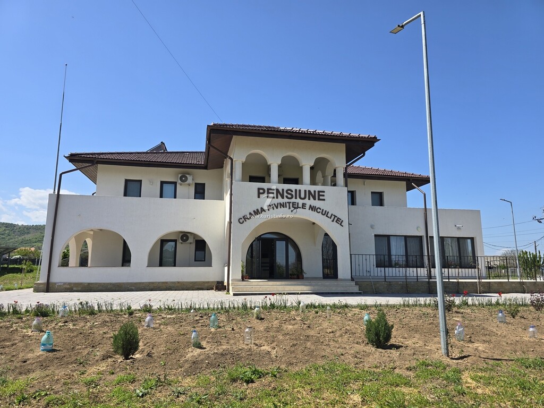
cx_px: 272
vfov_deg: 58.9
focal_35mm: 23
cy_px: 204
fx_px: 361
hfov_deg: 73.9
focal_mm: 6.3
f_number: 1.7
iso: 12
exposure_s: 1/763
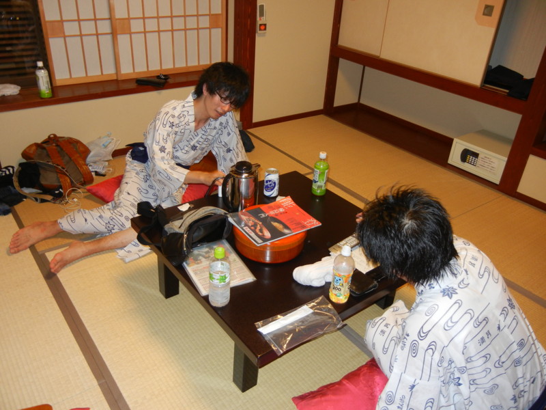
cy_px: 205
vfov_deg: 46.8
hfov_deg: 60.0
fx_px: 473
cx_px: 273
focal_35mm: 30
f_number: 3.5
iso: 200
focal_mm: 5.4
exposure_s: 1/30
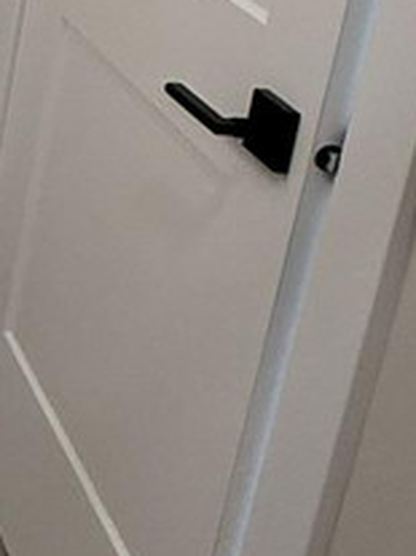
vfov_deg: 23.3
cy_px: -81
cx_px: -537
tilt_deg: -15.1
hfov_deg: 14.1
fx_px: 1251
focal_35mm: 78
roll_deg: -3.2
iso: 200
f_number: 2.2
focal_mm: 2.22
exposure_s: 1/120
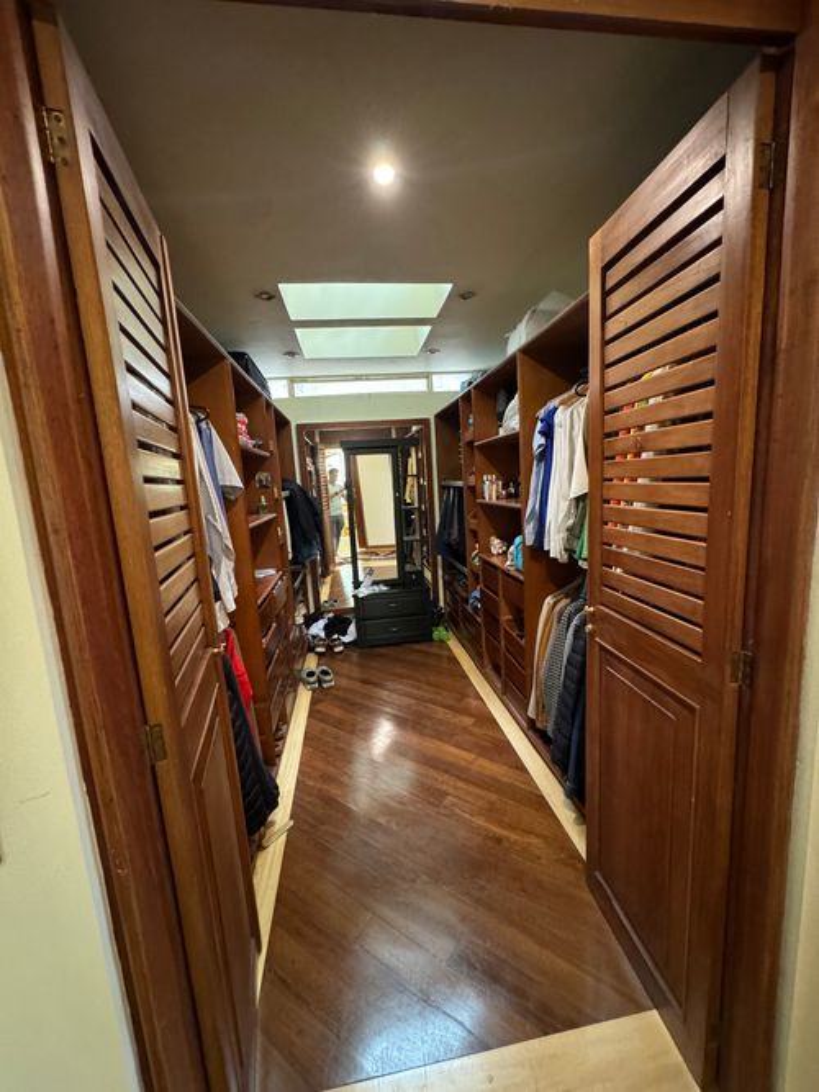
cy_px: 546
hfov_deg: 85.7
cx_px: 410
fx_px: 442
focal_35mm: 14
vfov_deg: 102.1
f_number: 2.2
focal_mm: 2.22
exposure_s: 1/60
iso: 1000
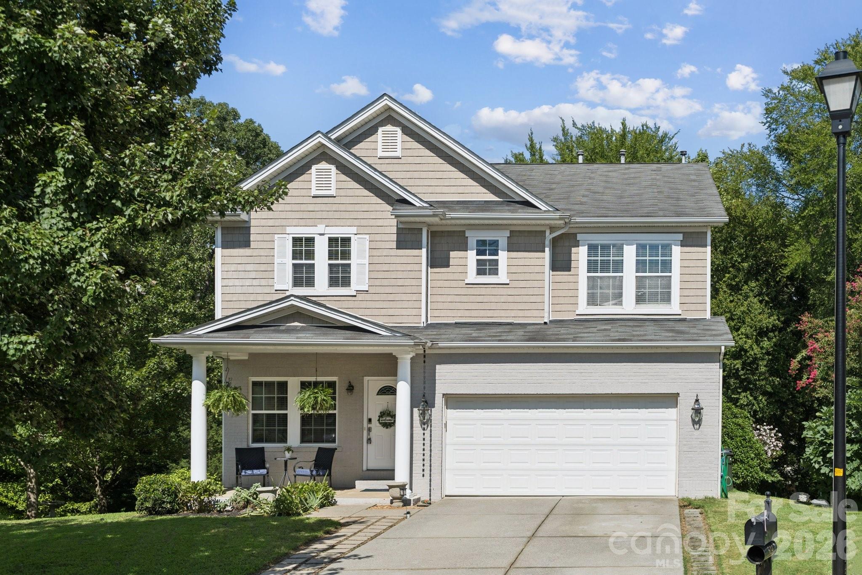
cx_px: 431
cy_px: 288
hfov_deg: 49.6
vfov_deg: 34.2
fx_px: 934
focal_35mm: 39
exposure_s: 1/1000
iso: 100
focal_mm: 39
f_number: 5
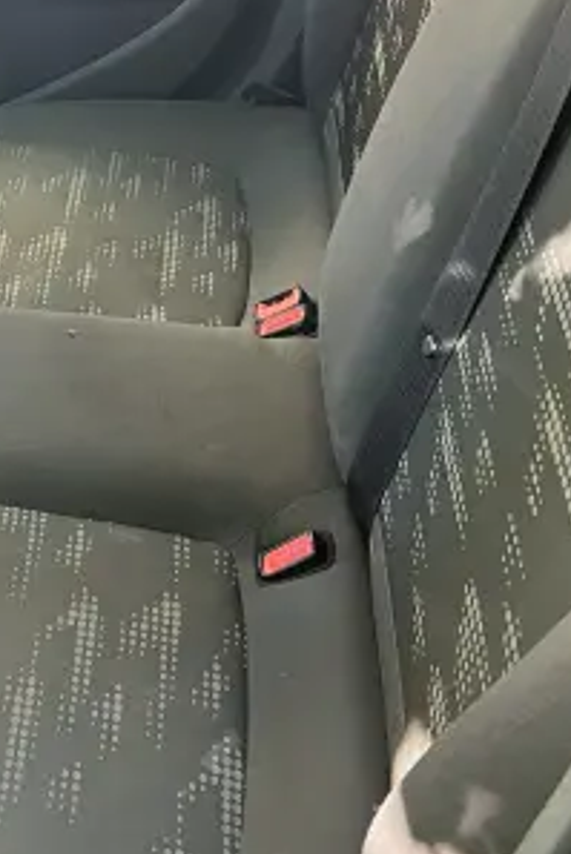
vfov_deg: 33.6
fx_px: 1402
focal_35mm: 59
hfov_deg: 21.4
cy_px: 272
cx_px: -109
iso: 160
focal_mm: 5.7
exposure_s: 1/60
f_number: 1.5
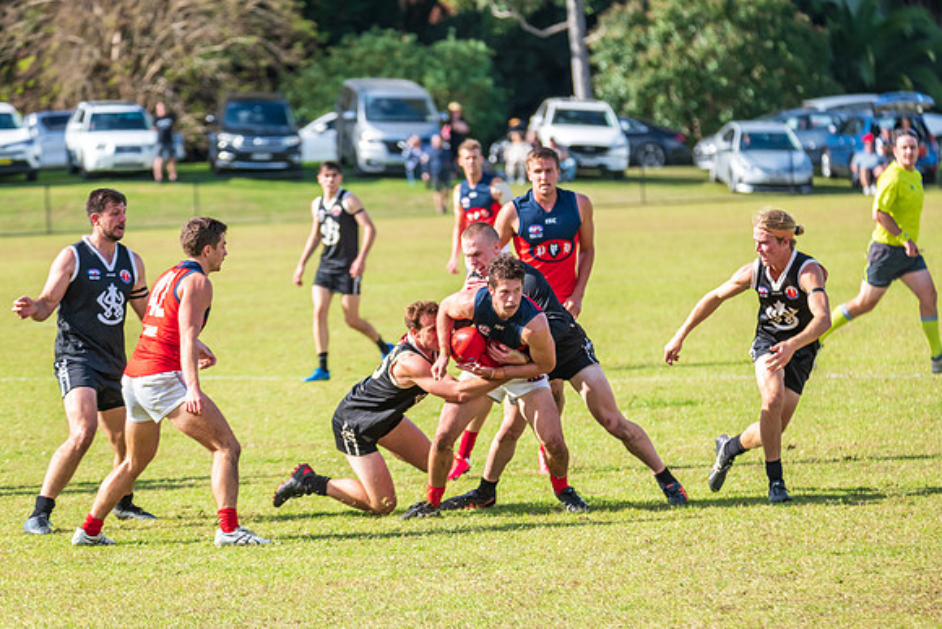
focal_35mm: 260
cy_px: 314
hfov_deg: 7.9
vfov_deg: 5.3
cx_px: 471
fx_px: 6805
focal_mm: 260
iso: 800
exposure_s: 1/1600
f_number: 7.1
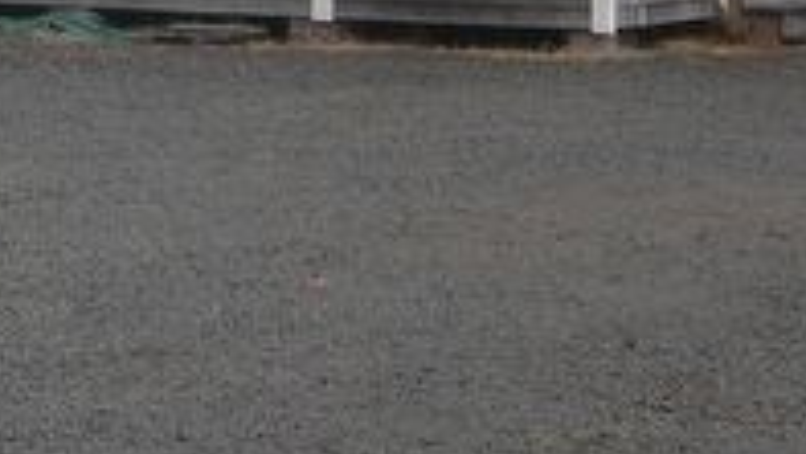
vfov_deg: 6.4
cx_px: -393
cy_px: -593
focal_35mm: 181
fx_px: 3870
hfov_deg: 11.4
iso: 50
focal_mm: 8.5
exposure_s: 1/113
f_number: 2.9
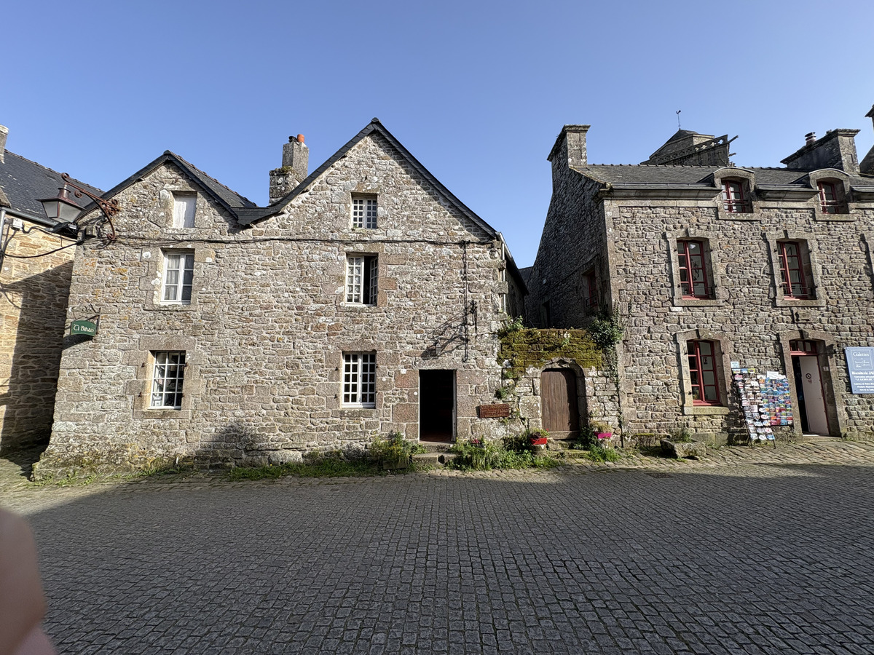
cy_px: 328
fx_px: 353
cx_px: 437
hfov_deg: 102.1
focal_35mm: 14
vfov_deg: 85.7
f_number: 2.2
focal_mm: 2.22
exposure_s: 1/1078
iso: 40
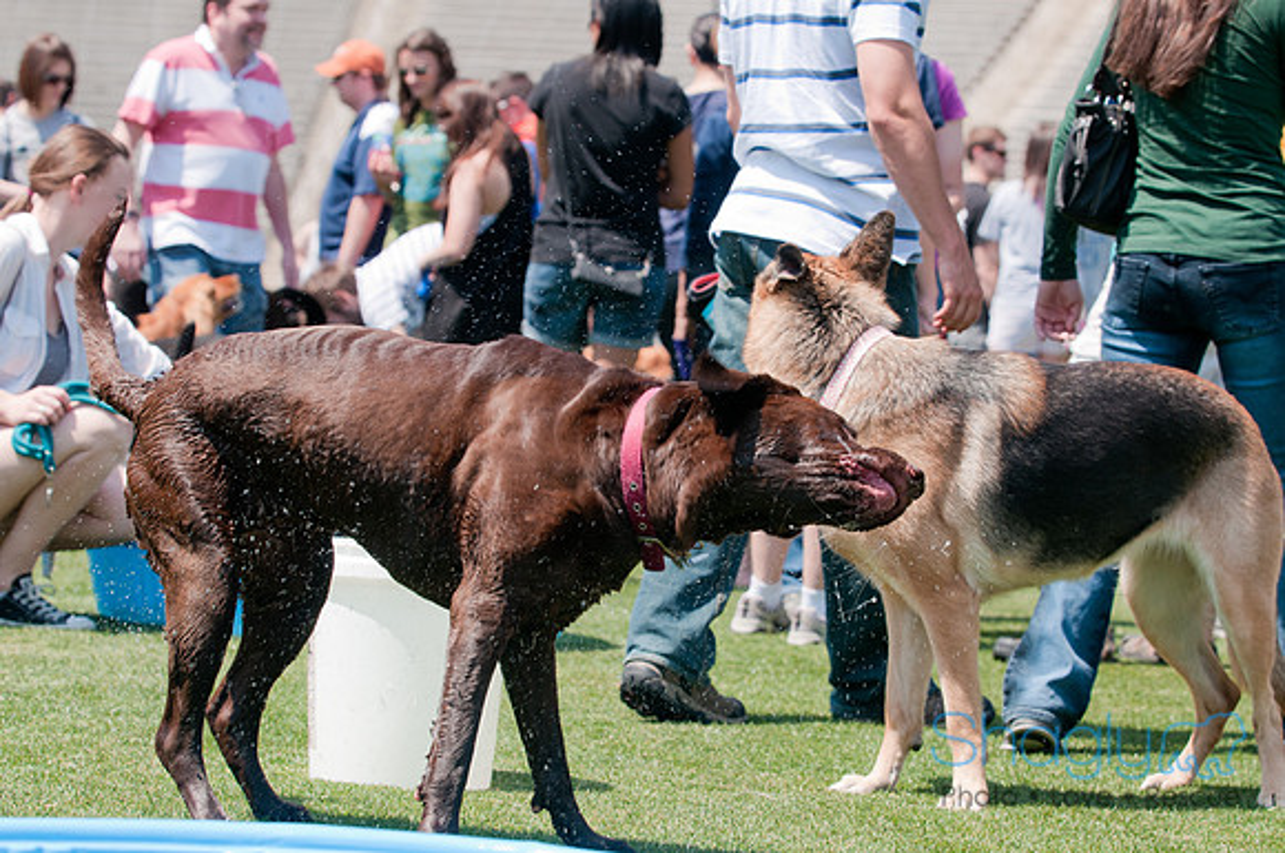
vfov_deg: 11.4
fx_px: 4277
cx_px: 642
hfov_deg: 17.1
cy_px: 426
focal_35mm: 120
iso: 200
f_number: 5.6
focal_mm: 80
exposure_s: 1/500
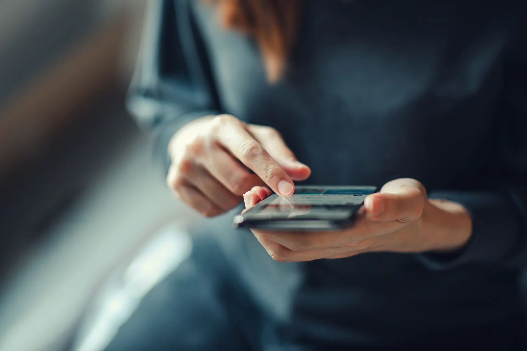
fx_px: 1245
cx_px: 264
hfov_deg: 23.9
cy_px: 176
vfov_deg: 16.1
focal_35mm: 85
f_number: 1.4
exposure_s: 1/100
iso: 360
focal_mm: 85
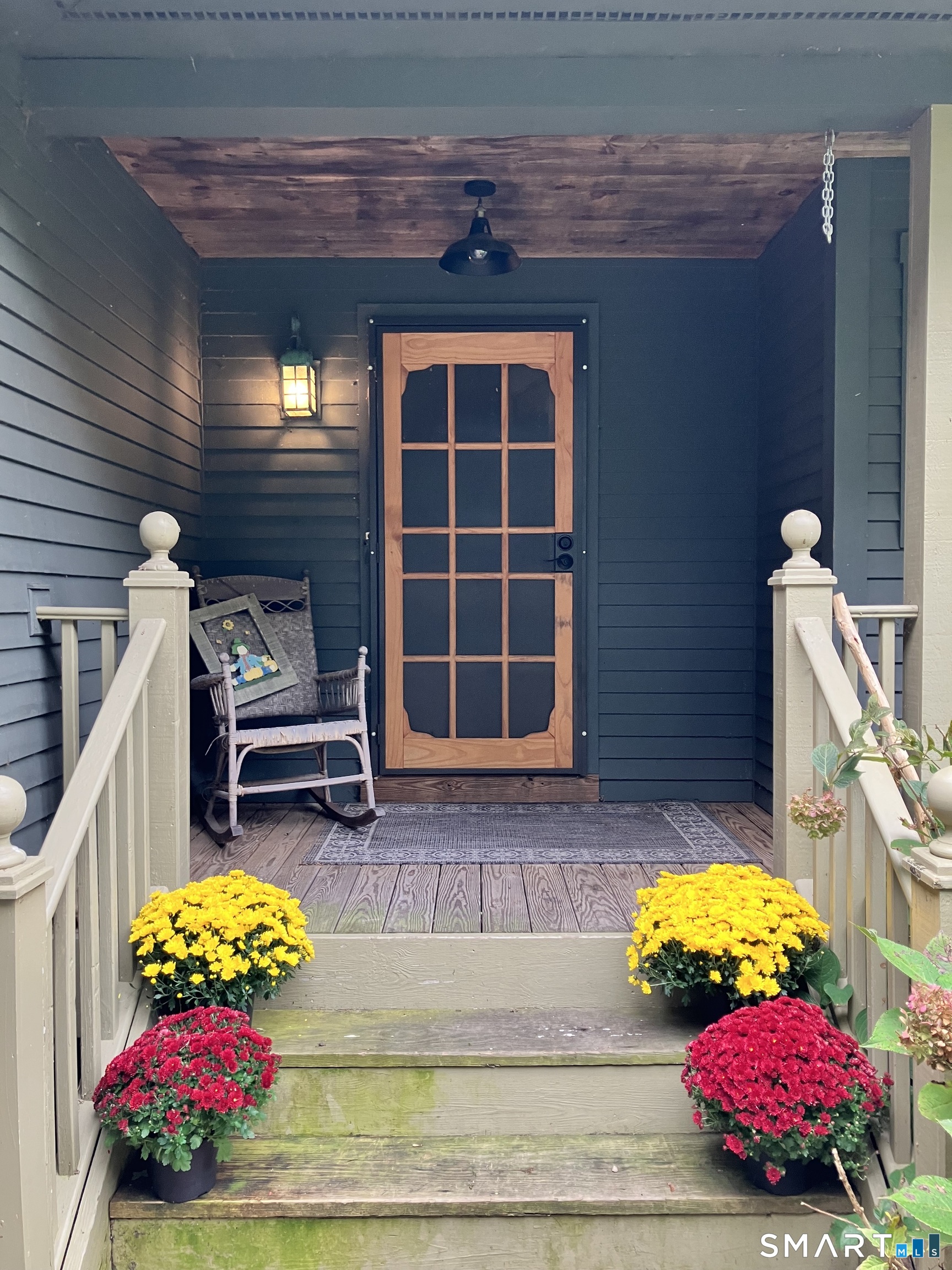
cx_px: 476
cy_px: 635
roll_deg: +0.9
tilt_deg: -1.4
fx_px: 1027
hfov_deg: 49.7
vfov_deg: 63.4
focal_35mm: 28
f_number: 1.8
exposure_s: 1/60
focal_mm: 3.99
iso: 100
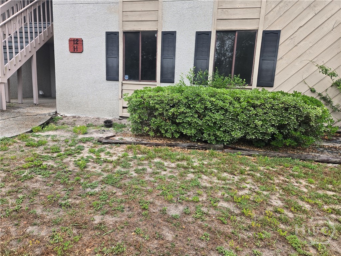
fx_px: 227
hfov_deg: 73.9
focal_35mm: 23
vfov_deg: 58.9
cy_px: 128
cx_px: 170
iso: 100
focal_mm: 5.4
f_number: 1.8
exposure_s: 1/508
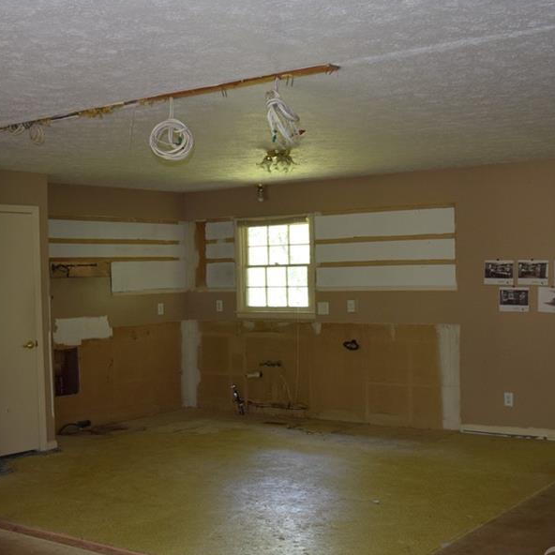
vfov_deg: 33.5
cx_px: 293
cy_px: 312
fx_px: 920
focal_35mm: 51
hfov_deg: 33.6
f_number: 4.5
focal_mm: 23
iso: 800
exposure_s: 1/80
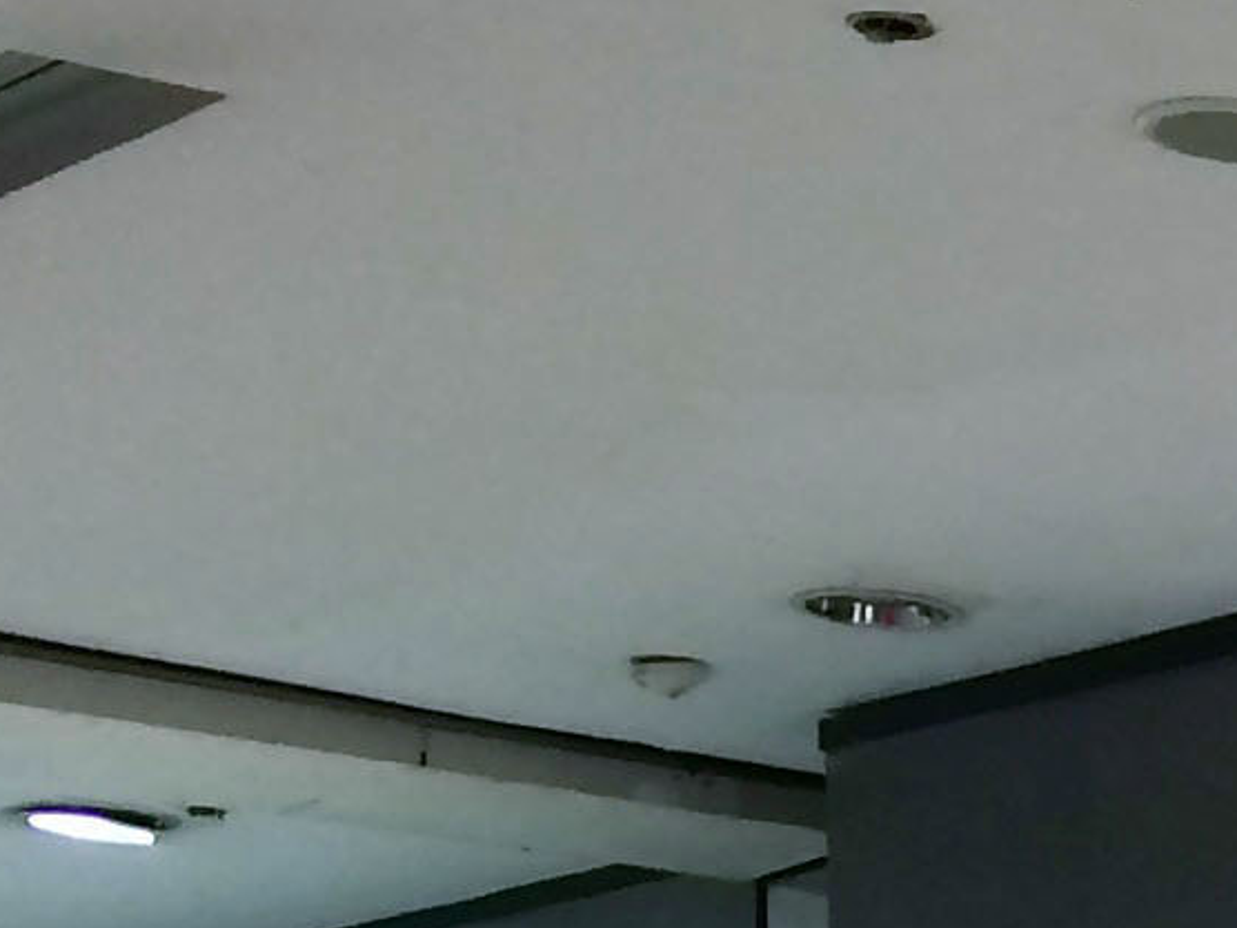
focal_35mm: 176
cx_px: 3155
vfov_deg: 7.9
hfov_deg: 9.7
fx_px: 6289
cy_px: 2041
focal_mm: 4.12
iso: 40
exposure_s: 1/30
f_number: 2.2
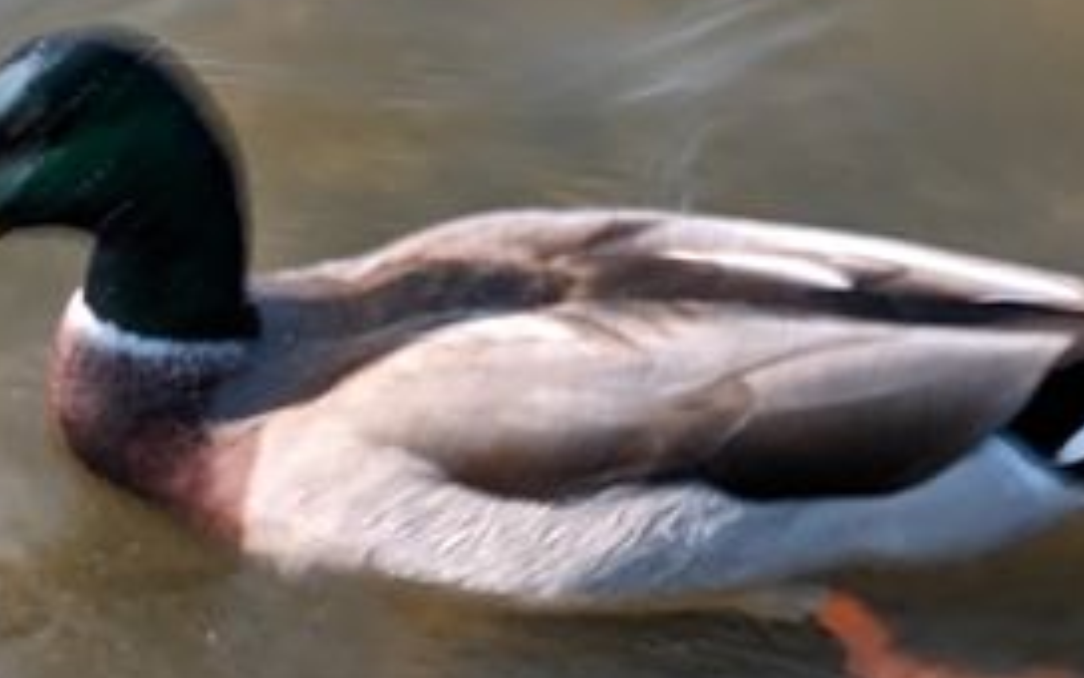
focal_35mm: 225
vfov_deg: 5.8
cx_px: 713
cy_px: 335
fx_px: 6647
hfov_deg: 9.3
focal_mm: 6.81
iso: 41
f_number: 1.85
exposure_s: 1/678
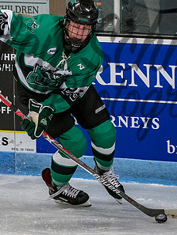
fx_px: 2855
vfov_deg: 4.7
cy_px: 118
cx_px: 86
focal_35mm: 419
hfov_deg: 3.6
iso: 2500
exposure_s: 1/800
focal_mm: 110
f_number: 4
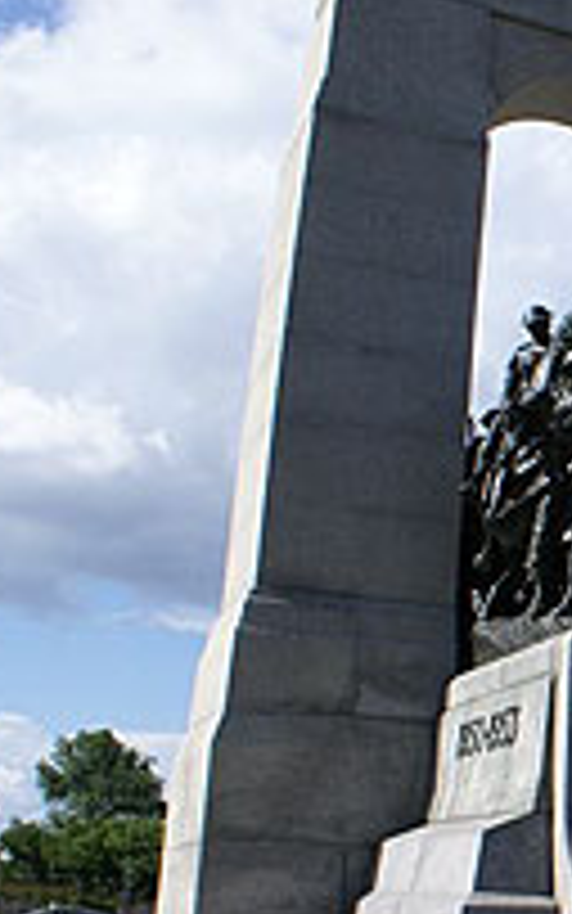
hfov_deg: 18.1
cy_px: 669
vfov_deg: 32.9
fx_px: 1520
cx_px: 946
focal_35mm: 61
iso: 100
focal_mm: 18
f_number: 13
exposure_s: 1/125
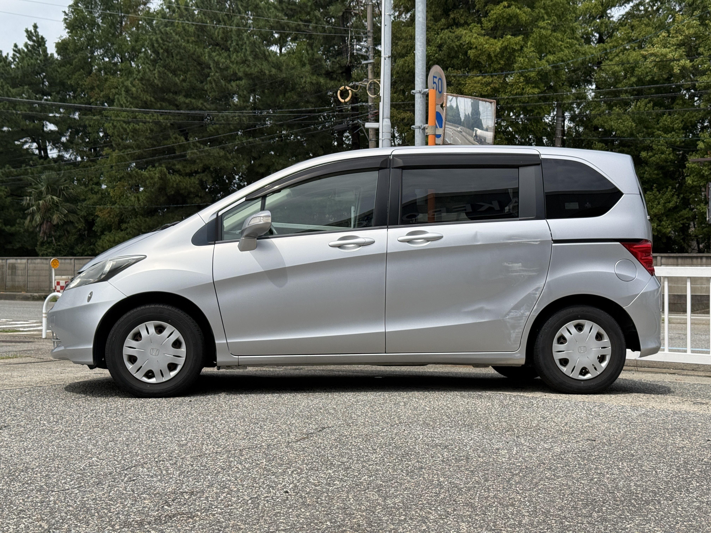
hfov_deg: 39.7
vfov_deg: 30.3
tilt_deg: +0.6
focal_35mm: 48
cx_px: 356
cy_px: 266
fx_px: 986
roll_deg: -0.2
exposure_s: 1/6536
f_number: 1.78
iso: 80
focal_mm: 6.76
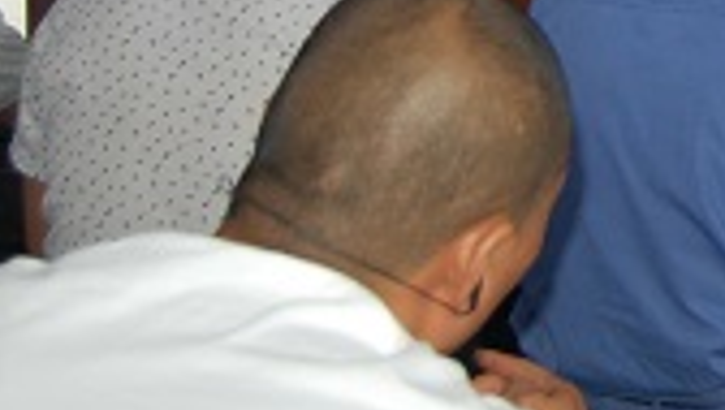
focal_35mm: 141
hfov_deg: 13.9
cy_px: -363
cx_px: 1217
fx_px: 2714
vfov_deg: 8.3
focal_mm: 24
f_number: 4
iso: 400
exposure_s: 1/60
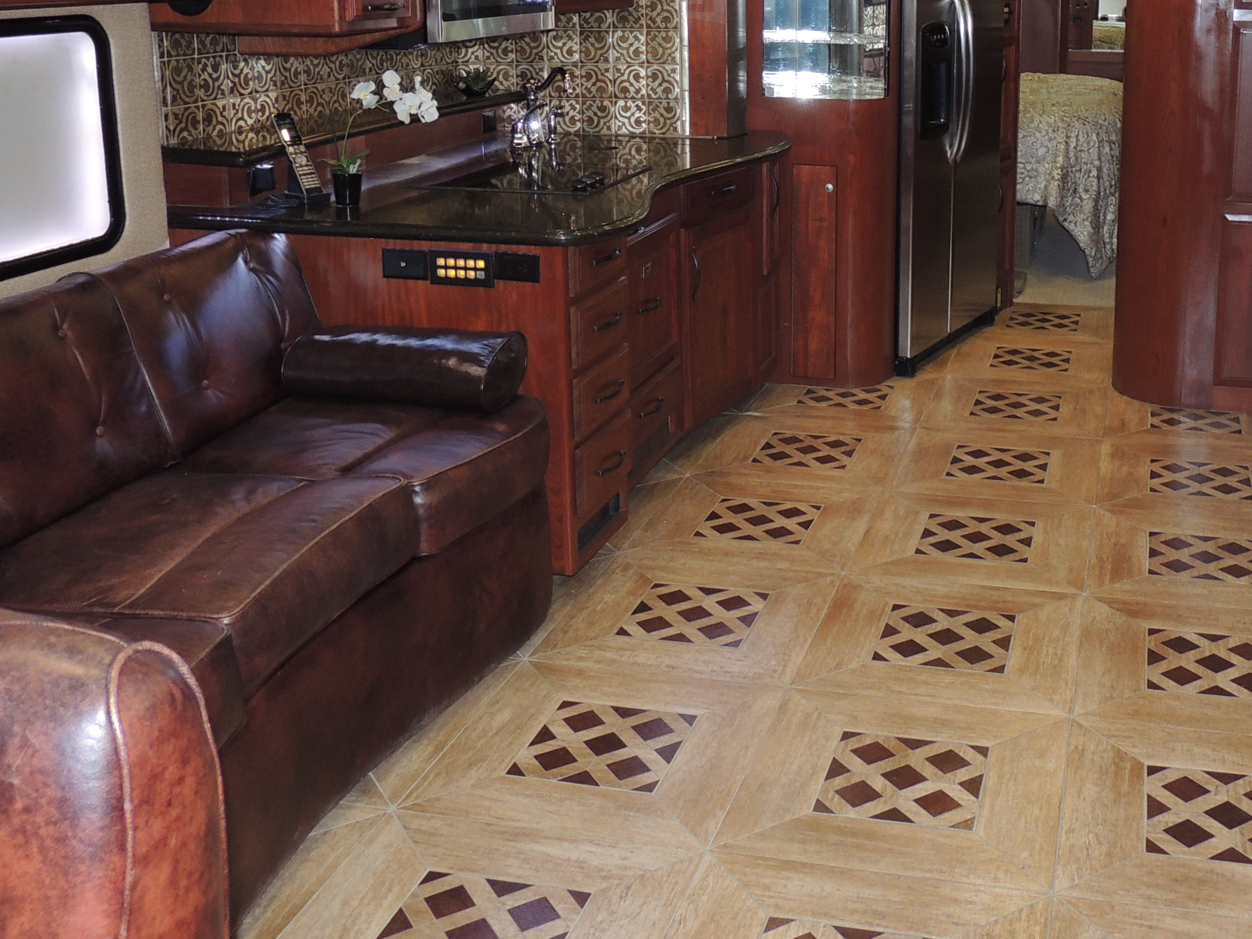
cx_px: 836
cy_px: 228
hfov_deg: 46.1
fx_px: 1447
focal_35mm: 40
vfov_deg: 35.1
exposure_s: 1/30
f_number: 3
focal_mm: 4.3
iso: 200
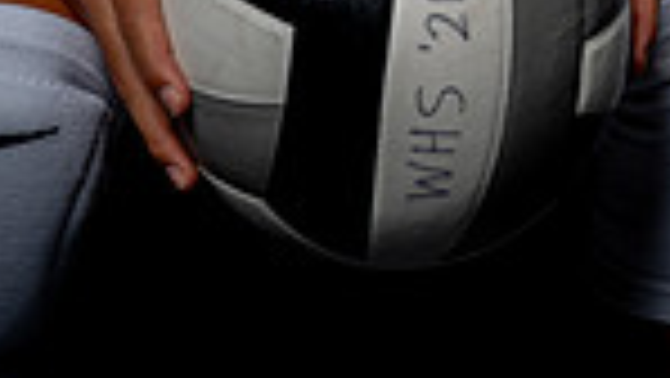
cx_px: 441
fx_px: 2133
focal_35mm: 120
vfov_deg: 8.9
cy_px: -594
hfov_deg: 17.8
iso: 200
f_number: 4.5
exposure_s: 1/250
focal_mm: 38
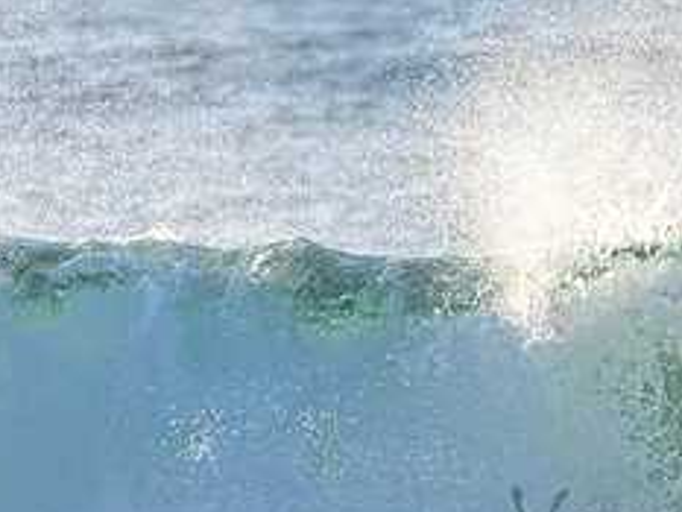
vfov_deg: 0.8
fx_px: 35324
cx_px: 814
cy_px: 508
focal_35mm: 1792
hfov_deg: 1.1
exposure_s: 1/1250
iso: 250
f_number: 5.6
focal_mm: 500
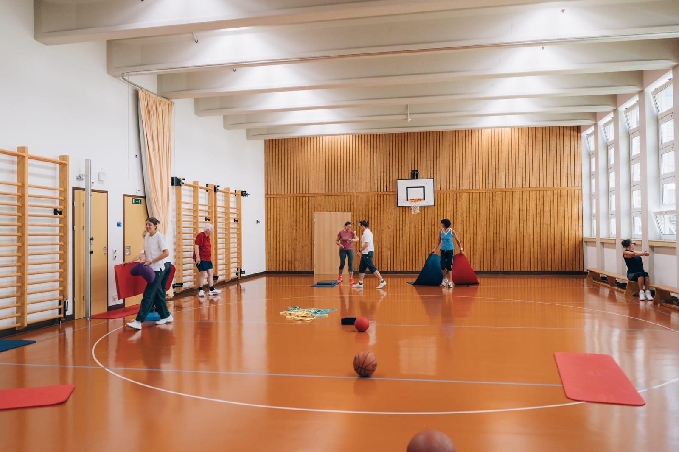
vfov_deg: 46.4
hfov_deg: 65.5
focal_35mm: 28
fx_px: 528
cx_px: 340
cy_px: 226
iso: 1000
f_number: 2
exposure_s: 1/320
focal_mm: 28
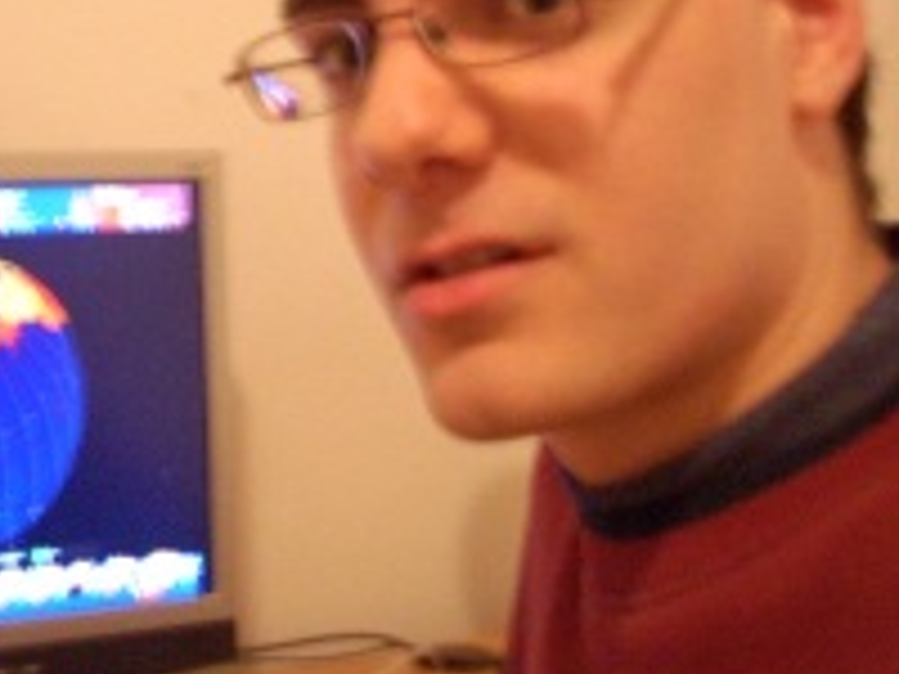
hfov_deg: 28.3
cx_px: 288
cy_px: 207
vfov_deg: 21.5
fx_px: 1766
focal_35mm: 68
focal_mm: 6.2
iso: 400
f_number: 2.8
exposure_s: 1/4
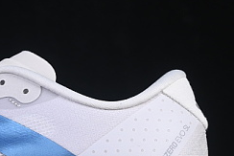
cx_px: -21
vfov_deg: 5.6
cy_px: 111
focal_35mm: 246
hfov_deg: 8.3
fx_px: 1600
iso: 160
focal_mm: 50
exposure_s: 1/80
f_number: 8
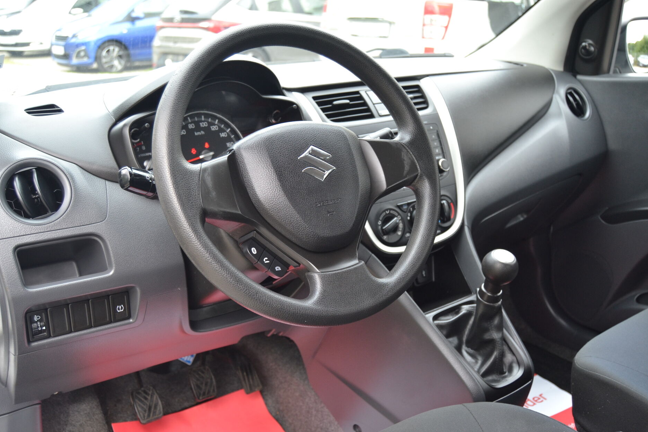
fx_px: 639
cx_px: 333
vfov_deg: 37.3
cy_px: 222
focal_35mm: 36
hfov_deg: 53.8
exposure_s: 1/80
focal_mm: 23
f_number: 4.5
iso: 400
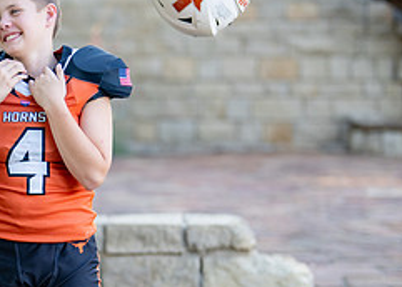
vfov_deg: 10.2
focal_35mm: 141
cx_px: 48
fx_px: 1609
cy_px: 219
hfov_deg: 14.1
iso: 200
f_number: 1.2
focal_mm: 50
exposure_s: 1/1250
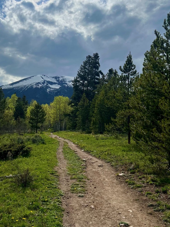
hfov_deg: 34.9
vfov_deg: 45.8
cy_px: 107
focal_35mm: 41
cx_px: 60
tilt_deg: +7.4
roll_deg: -3.7
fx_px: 269
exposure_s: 1/19231
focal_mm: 5.7
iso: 40
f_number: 1.5
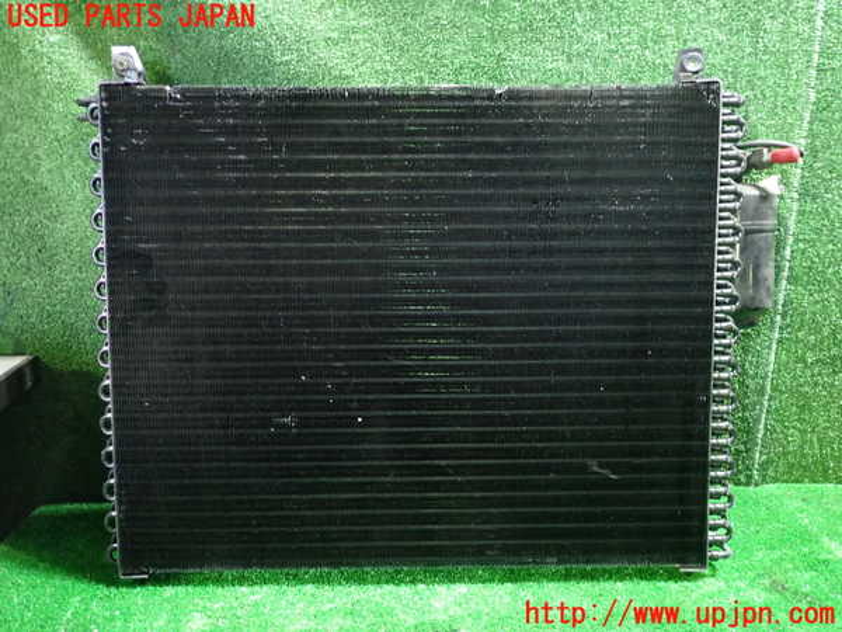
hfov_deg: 60.0
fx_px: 730
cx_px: 421
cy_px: 316
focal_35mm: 30
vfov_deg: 46.8
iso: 800
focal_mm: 5.4
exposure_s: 1/15
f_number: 2.3
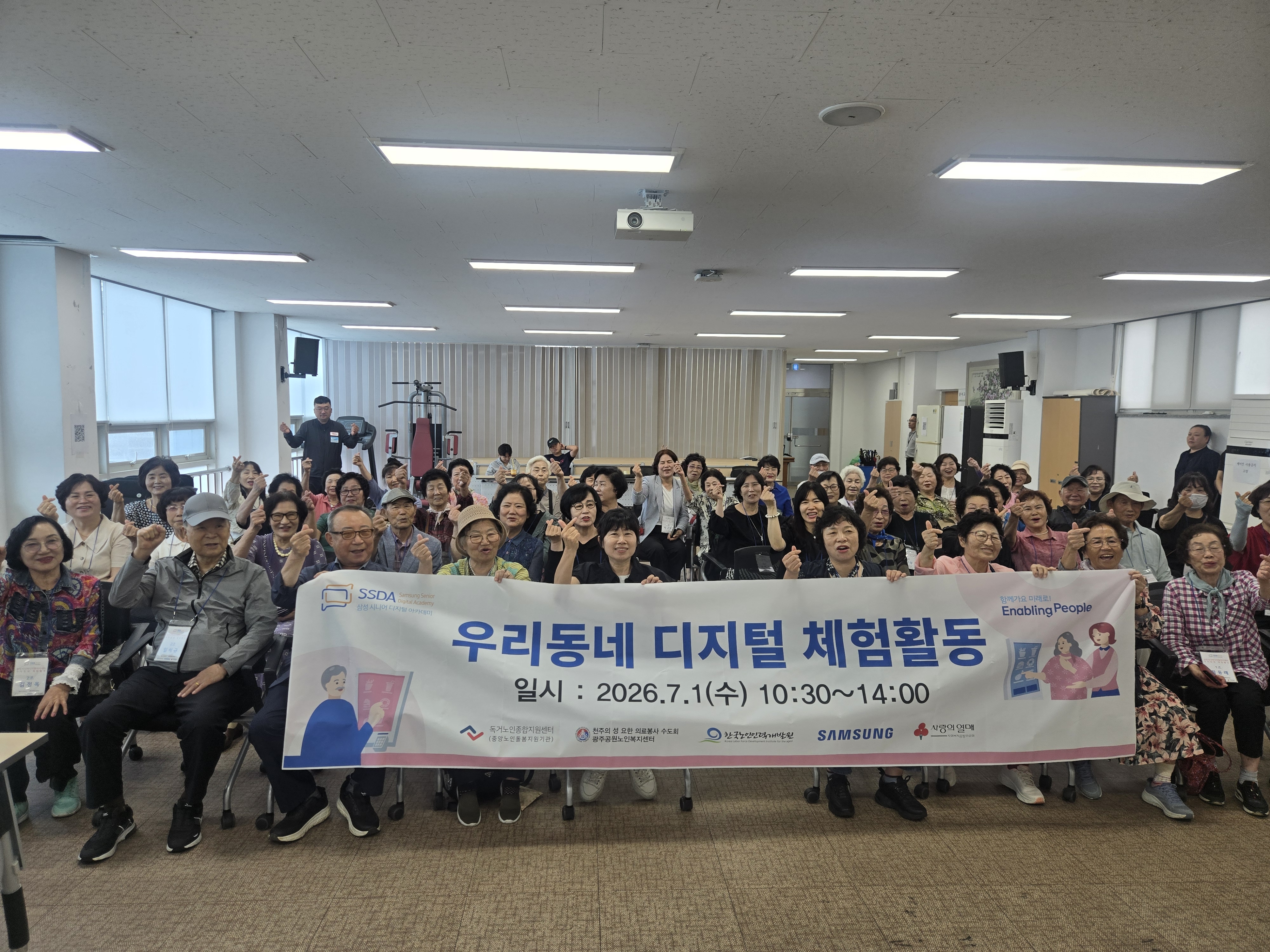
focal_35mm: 23
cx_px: 635
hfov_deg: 73.9
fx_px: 844
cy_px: 476
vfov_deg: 58.9
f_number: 1.8
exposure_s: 1/120
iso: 50
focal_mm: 5.4
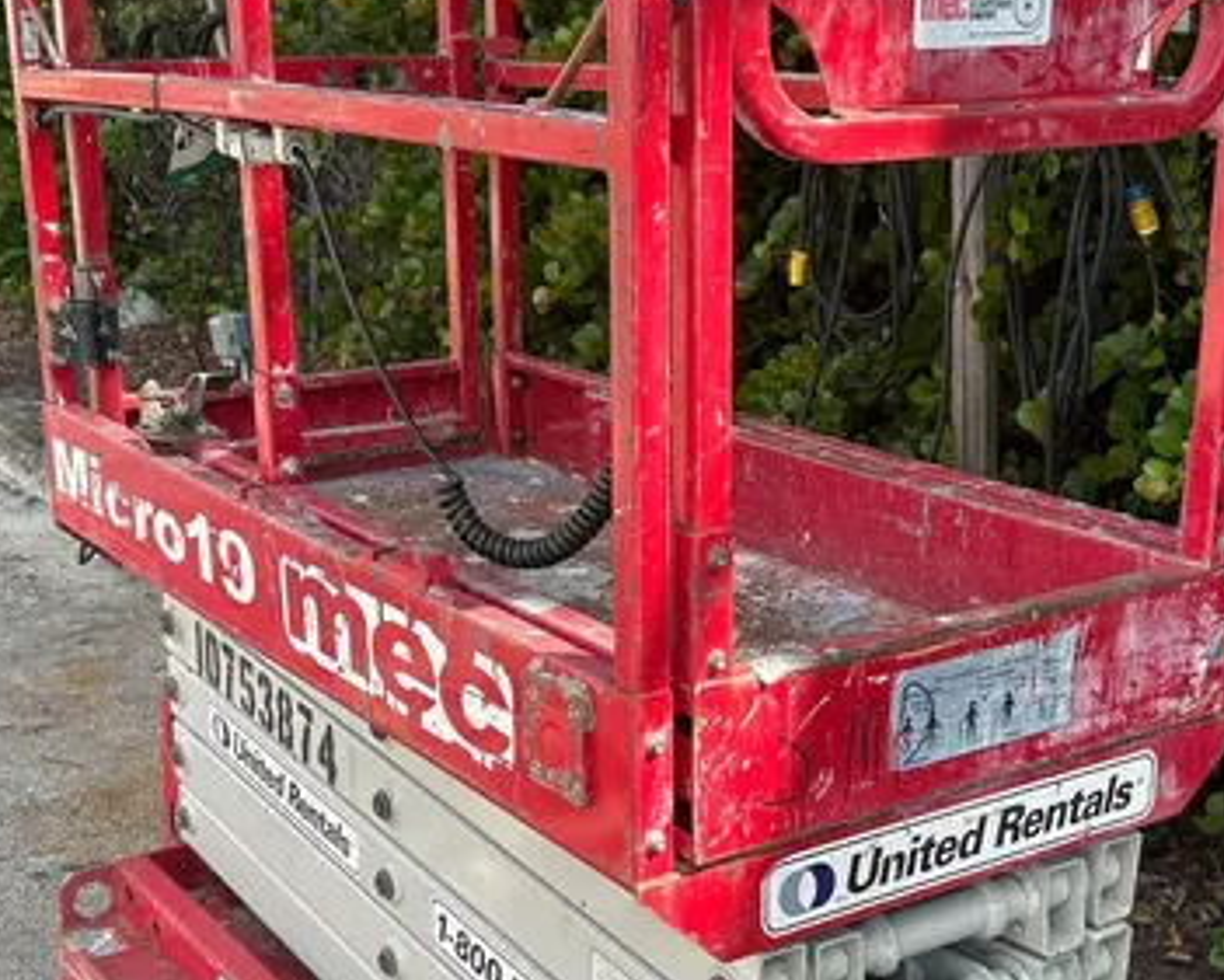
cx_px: 663
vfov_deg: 28.5
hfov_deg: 35.3
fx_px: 1920
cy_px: 643
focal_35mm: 53
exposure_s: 1/924
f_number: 1.5
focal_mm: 5.7
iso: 50
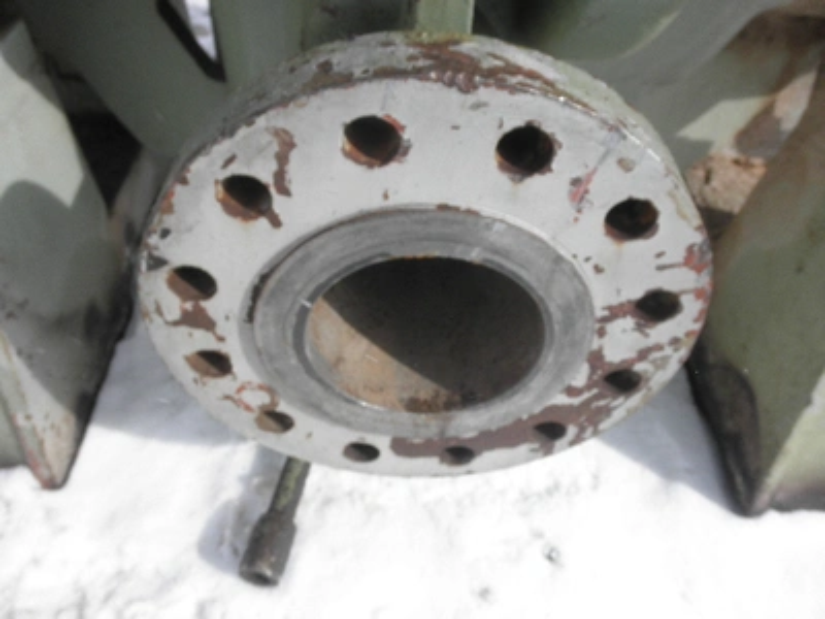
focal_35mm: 28
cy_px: 310
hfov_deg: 63.4
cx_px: 412
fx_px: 667
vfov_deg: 49.7
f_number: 8.5
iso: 64
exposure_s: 1/125
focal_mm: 5
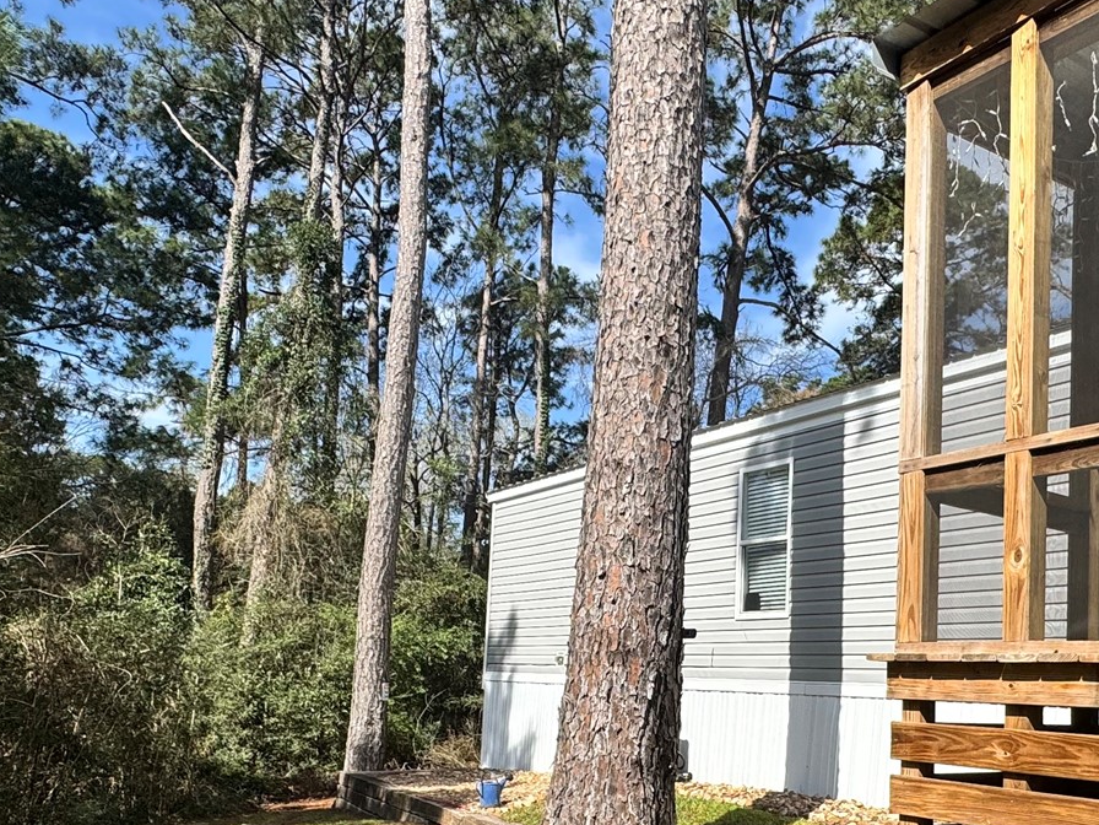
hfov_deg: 56.1
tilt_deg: +3.3
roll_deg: -2.6
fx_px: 1016
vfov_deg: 42.8
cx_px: 687
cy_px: 618
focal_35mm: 32
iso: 50
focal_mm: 2.22
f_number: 2.2
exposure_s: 1/1976
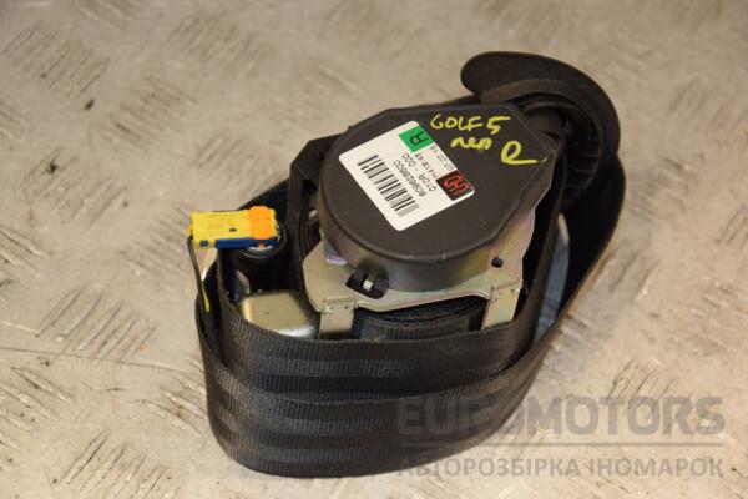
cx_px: 374
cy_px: 250
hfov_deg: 20.6
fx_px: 2057
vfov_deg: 13.8
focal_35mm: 99
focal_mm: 66
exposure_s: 1/160
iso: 800
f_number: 5.3
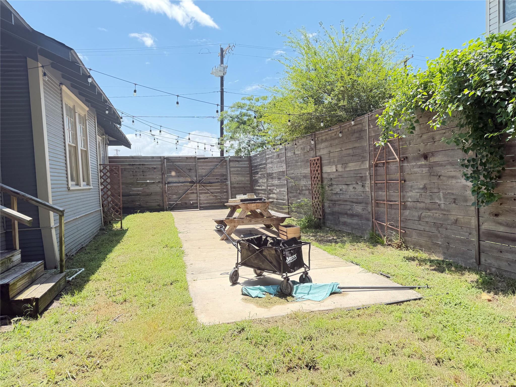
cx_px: 258
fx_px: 358
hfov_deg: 71.6
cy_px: 194
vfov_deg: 56.8
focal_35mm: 24
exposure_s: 1/671
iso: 80
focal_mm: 6.76
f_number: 1.78
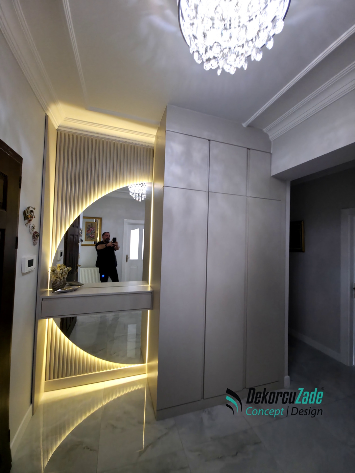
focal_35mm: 13
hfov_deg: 89.9
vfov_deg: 106.2
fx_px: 178
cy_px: 236
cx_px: 178
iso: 160
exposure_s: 1/33.3
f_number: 1.9
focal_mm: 2.2
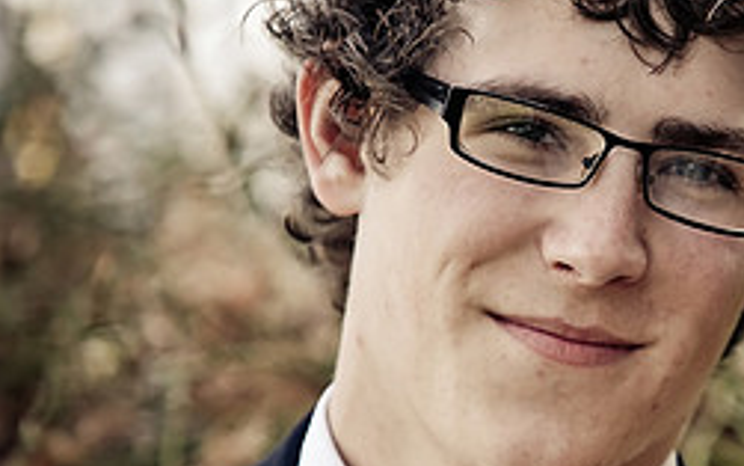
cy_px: 322
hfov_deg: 5.9
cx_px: 729
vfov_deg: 3.7
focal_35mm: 354
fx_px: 7179
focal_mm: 150
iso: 400
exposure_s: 1/250
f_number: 4
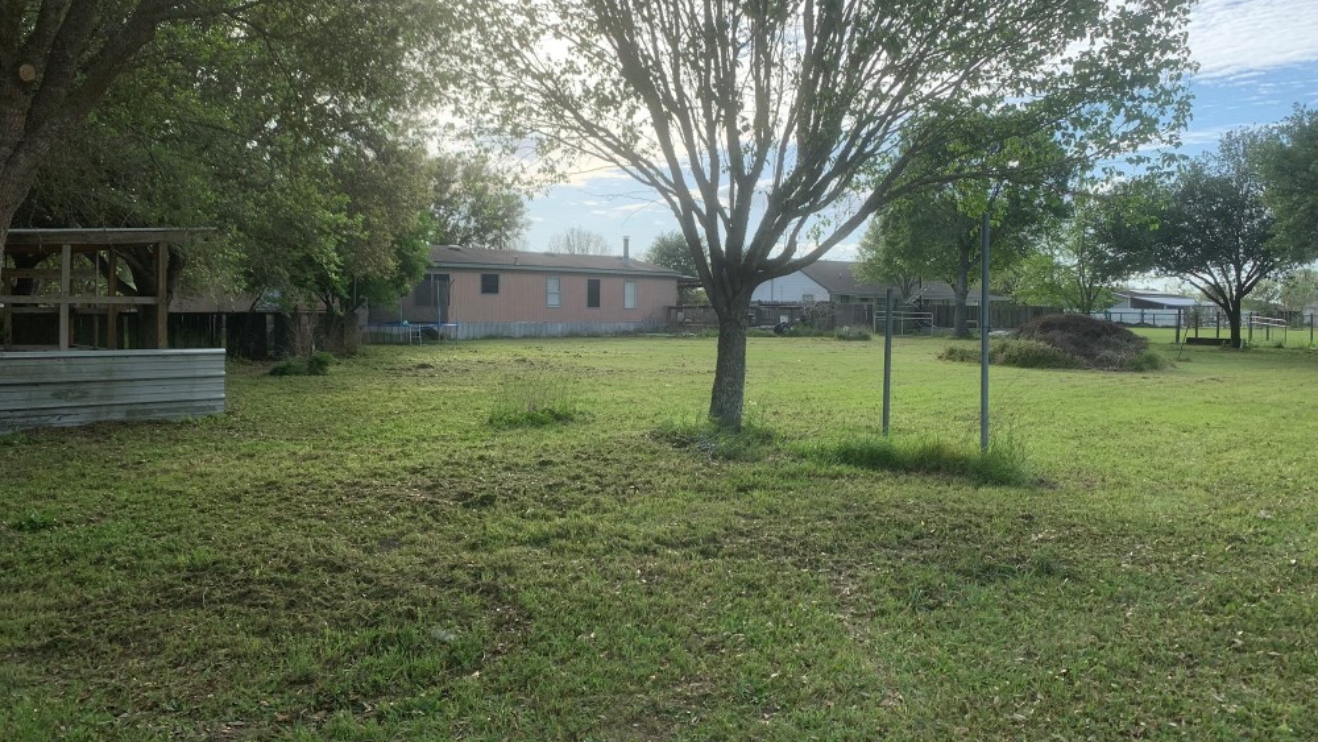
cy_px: 327
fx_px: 1014
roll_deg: -1.3
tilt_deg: +0.4
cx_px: 646
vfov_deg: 40.1
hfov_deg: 66.0
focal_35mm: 29
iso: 25
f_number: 1.8
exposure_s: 1/1088
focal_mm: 4.25
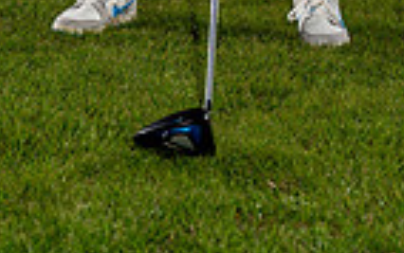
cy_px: -347
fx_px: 1455
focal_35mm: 132
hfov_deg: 15.8
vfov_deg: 9.0
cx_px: 185
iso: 400
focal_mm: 41
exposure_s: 1/250
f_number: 4
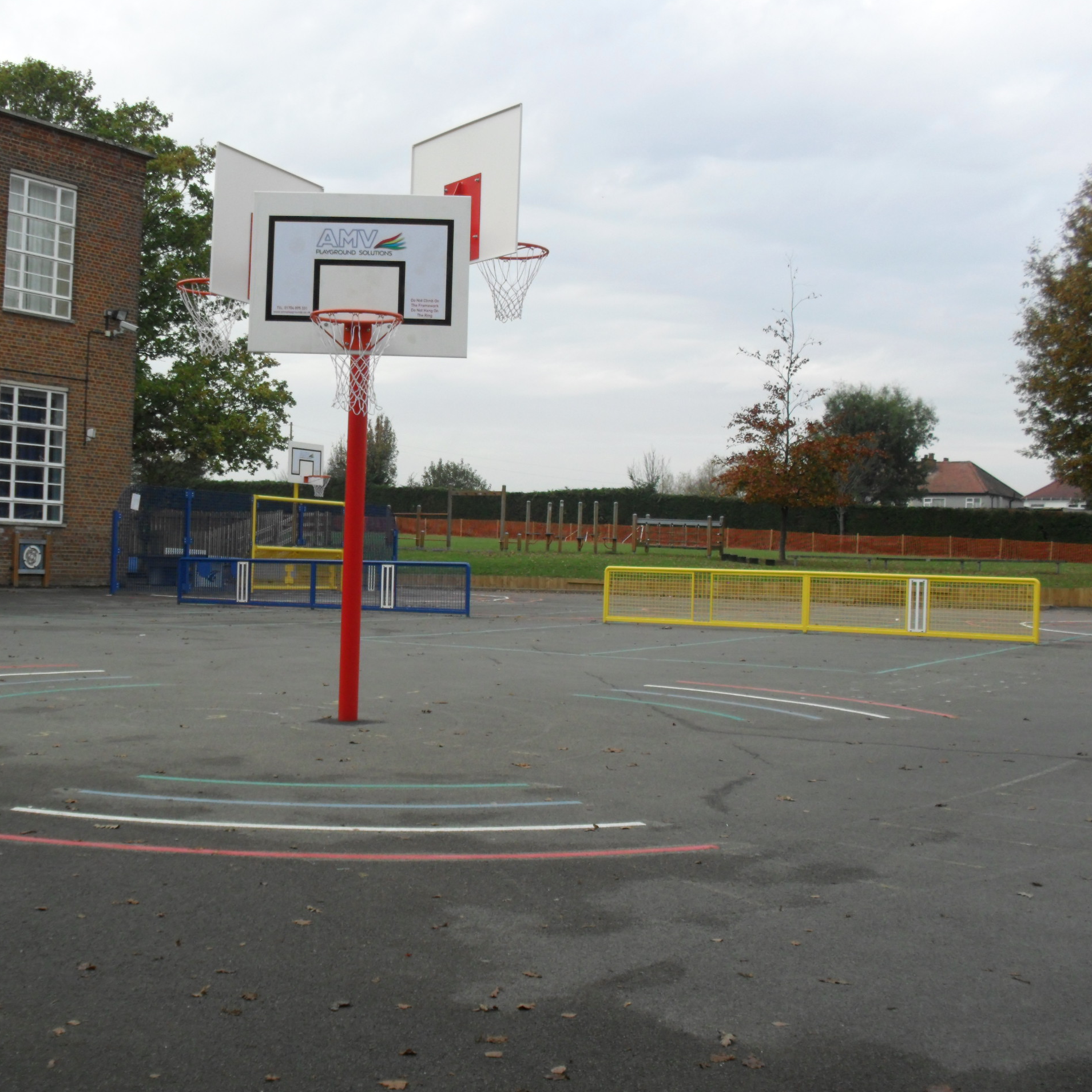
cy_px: 548
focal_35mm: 42
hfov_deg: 39.7
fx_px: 1499
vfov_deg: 40.0
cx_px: 386
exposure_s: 1/350
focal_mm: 6.3
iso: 100
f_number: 3.2
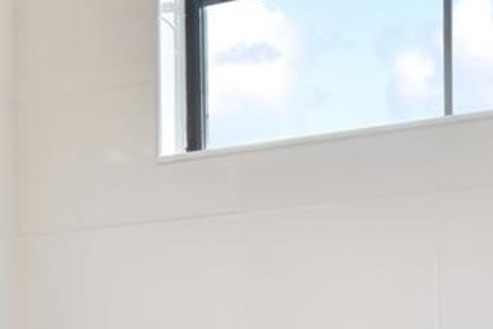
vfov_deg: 17.2
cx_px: 192
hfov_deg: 27.3
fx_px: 1013
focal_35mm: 74
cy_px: 440
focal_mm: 10
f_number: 7.1
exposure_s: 1/25
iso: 100
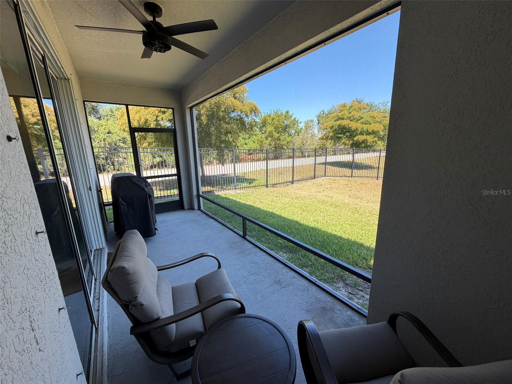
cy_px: 192
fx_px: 207
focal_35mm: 14
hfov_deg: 102.1
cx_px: 256
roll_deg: +1.3
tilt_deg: -13.1
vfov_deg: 85.7
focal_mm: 2.22
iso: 40
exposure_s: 1/215
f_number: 2.2
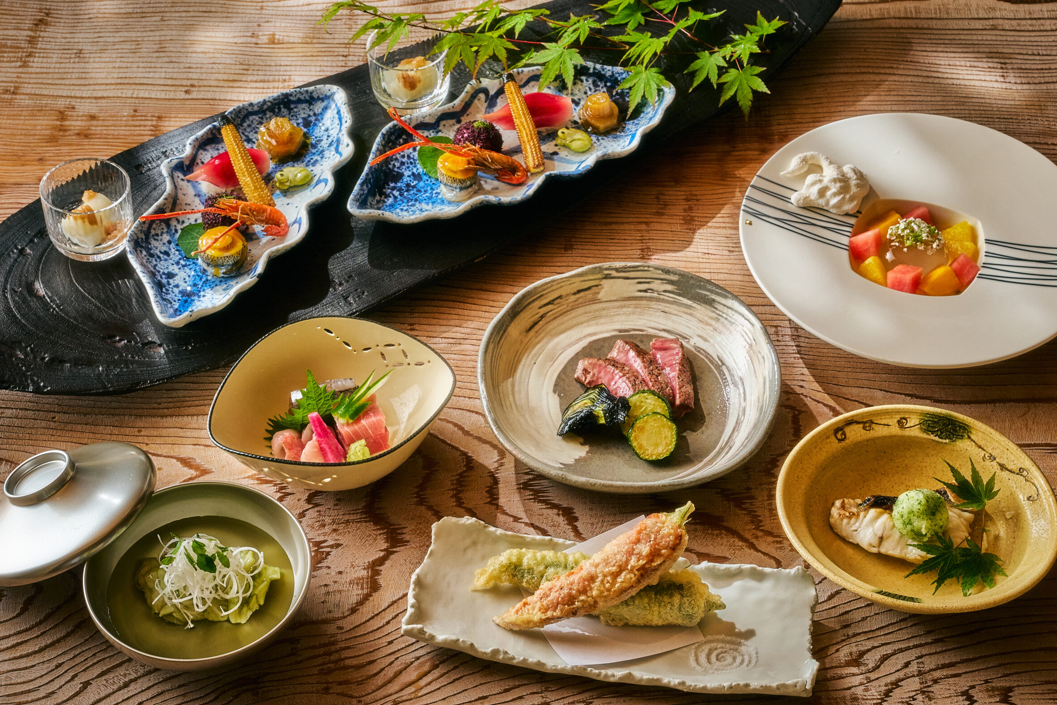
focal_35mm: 73
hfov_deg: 27.7
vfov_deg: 18.7
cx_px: 510
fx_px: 2143
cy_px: 334
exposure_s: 1/200
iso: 320
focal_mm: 45
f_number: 10
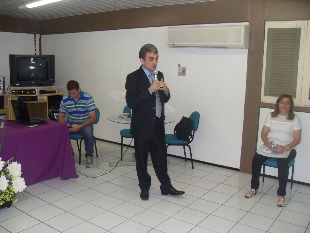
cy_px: 116
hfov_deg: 54.0
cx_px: 155
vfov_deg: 41.8
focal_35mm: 34
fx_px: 304
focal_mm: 6.3
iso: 200
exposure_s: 1/45
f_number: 2.8
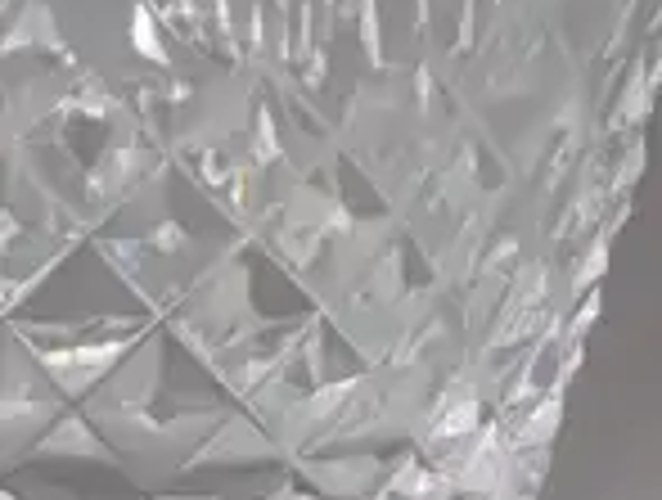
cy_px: -662
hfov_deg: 6.5
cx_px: -1283
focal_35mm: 278
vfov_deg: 5.2
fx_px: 5330
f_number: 5
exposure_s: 1/160
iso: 2500
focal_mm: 20
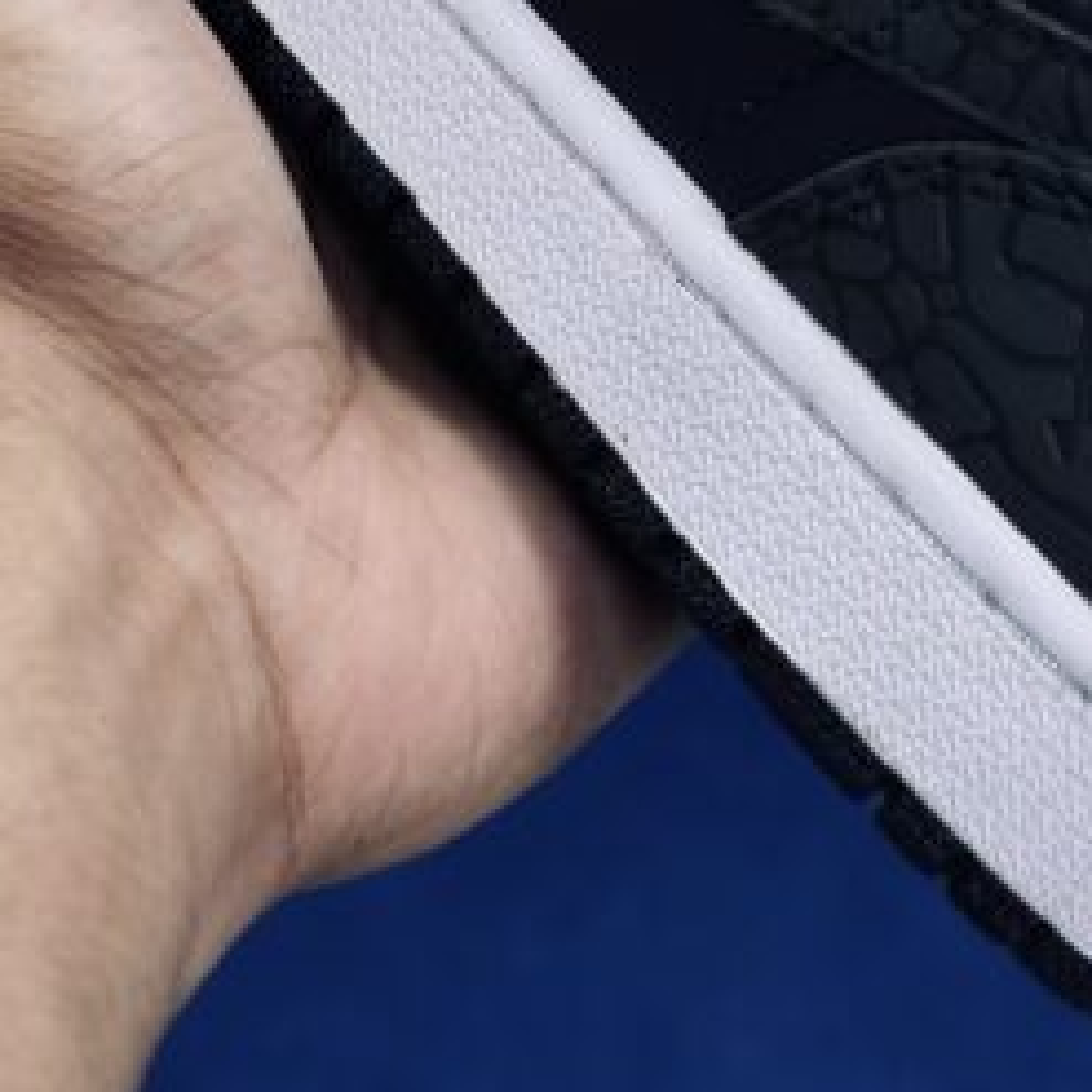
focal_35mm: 160
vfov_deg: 10.7
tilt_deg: -53.2
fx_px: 5710
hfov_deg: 10.9
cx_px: 734
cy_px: -347
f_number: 1.78
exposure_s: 1/100
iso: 100
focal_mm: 6.86
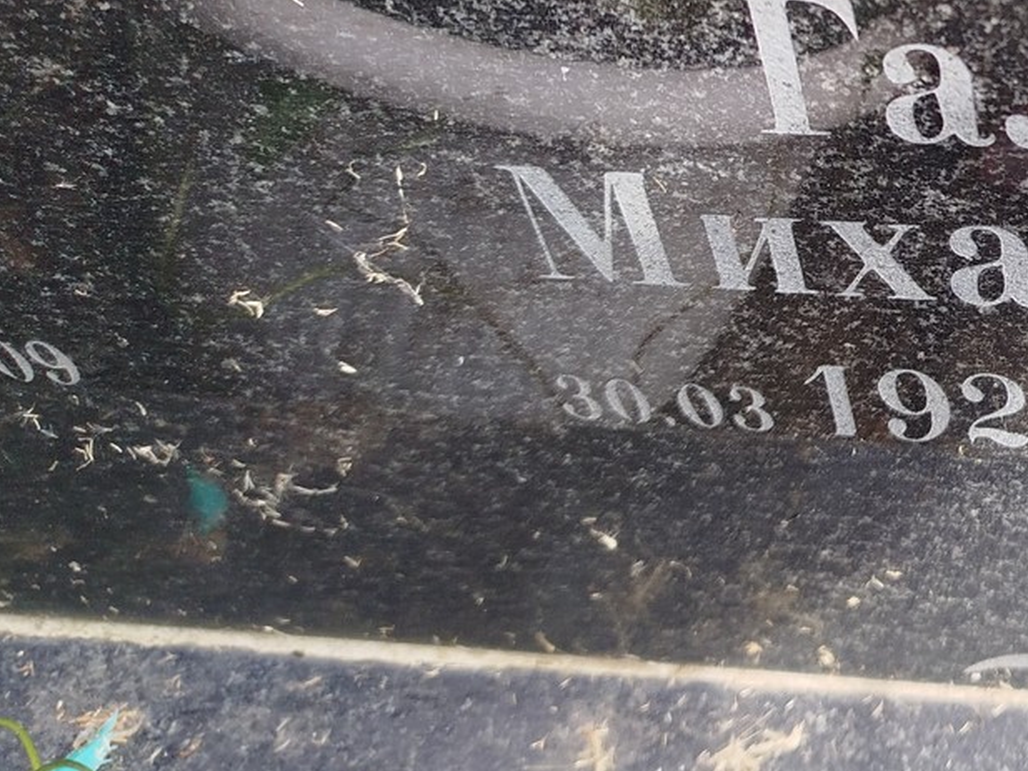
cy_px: 32
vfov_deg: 25.1
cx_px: 1140
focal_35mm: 56
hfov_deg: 30.6
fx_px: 1663
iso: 50
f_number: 1.7
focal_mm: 5.31
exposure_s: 1/158
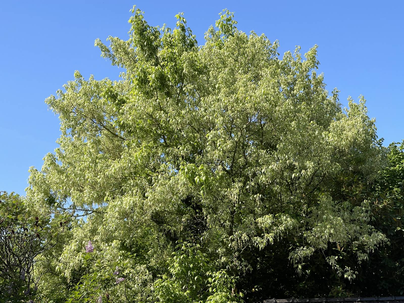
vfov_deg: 22.9
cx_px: 202
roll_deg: +1.7
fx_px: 747
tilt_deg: +14.6
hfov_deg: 30.3
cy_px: 152
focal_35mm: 64
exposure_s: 1/673
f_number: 2.2
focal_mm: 7.5
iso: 20
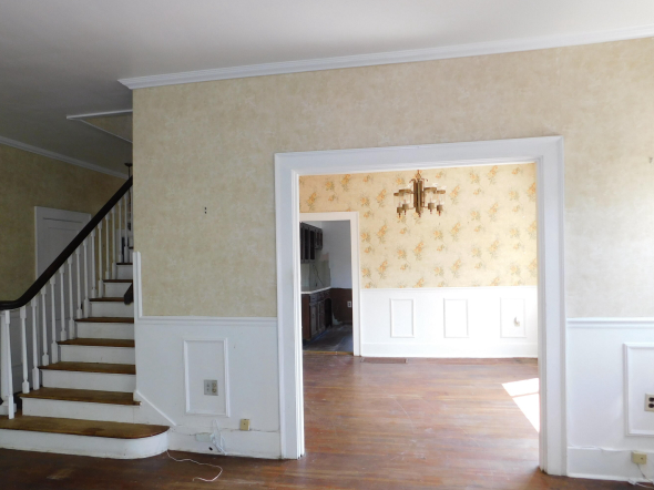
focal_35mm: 26
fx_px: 491
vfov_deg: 52.9
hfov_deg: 67.2
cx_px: 301
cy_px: 274
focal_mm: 4
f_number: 3
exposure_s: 1/50
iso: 125
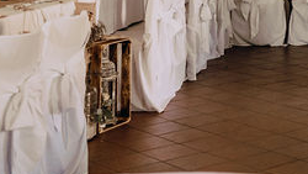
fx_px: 842
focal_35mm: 103
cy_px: -98
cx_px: 445
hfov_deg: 18.6
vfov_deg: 11.2
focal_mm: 24
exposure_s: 1/160
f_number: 2
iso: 500
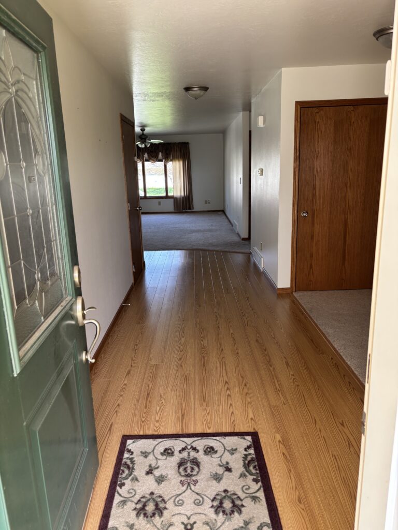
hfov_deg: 53.1
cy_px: 265
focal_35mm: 26
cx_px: 199
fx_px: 399
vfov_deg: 67.3
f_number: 1.6
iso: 80
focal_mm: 5.96
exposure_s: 1/121
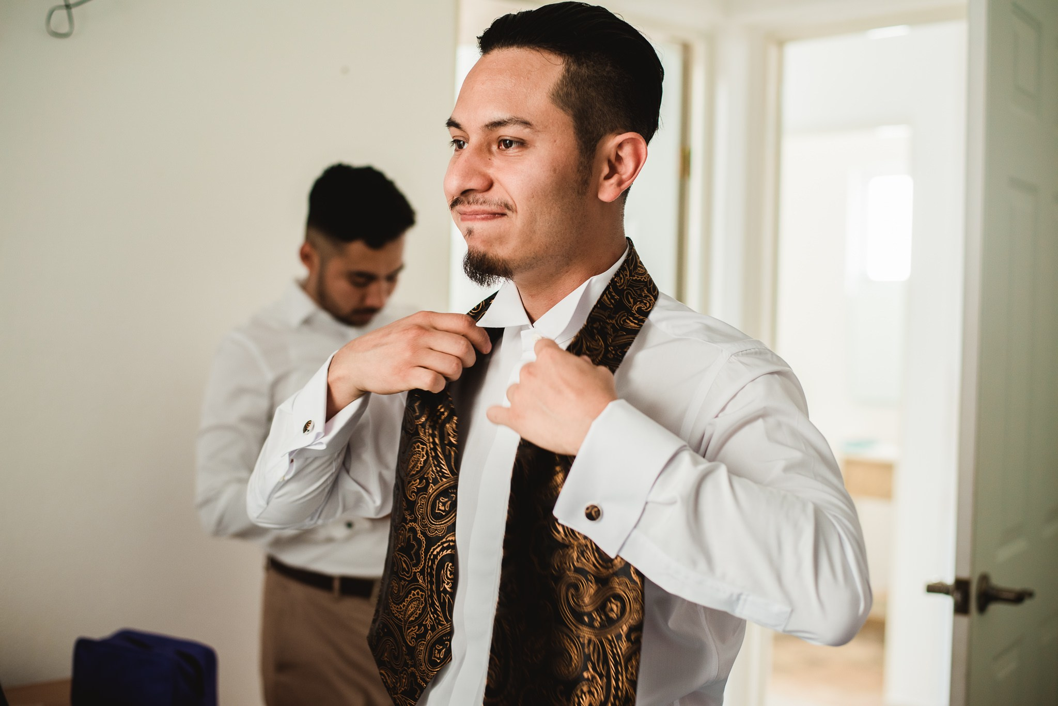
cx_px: 529
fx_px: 1470
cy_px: 353
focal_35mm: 50
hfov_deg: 39.6
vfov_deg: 27.0
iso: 500
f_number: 2.2
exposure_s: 1/160
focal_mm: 50
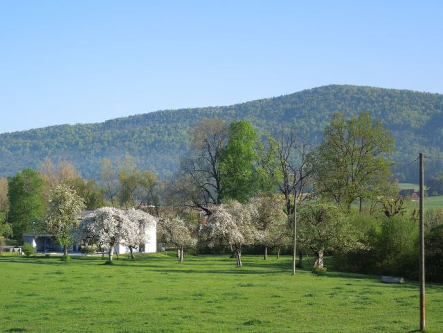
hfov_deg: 35.5
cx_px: 222
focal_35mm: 54
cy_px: 166
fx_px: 691
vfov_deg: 27.0
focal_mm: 9.8
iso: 100
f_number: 4.2
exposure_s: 1/400
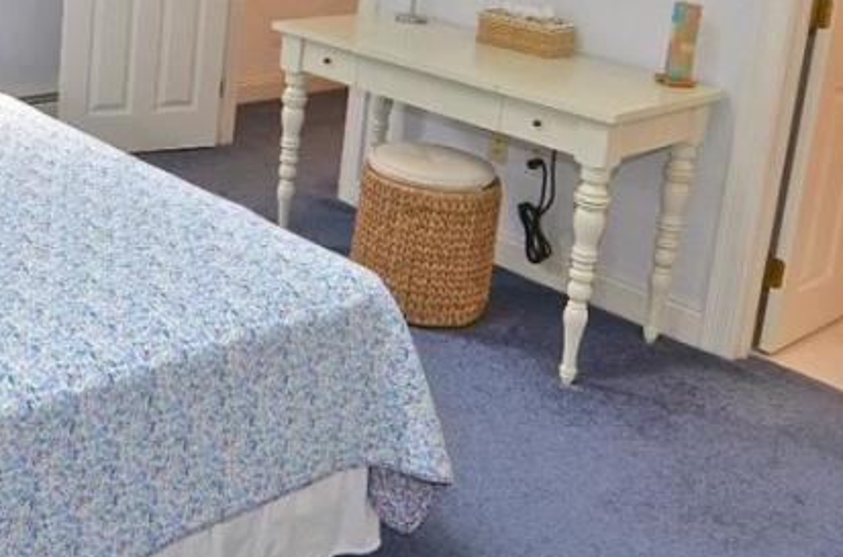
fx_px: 1084
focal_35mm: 46
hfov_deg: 40.6
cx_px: 158
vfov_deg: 27.2
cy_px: -1
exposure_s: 1/60
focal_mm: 11
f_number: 4
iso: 200
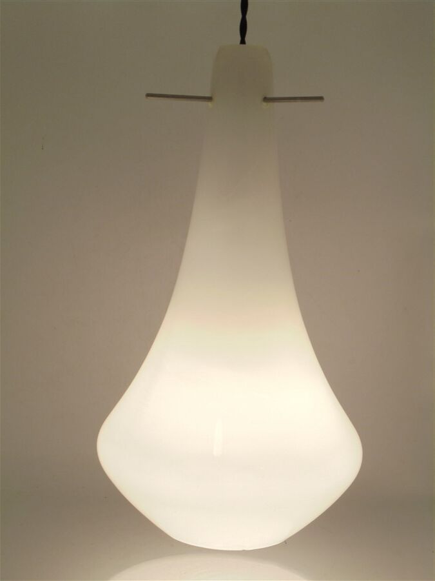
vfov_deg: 34.3
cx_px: 218
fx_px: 938
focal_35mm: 56
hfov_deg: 26.1
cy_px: 290
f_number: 5.2
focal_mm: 10.1
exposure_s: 1/40
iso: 100
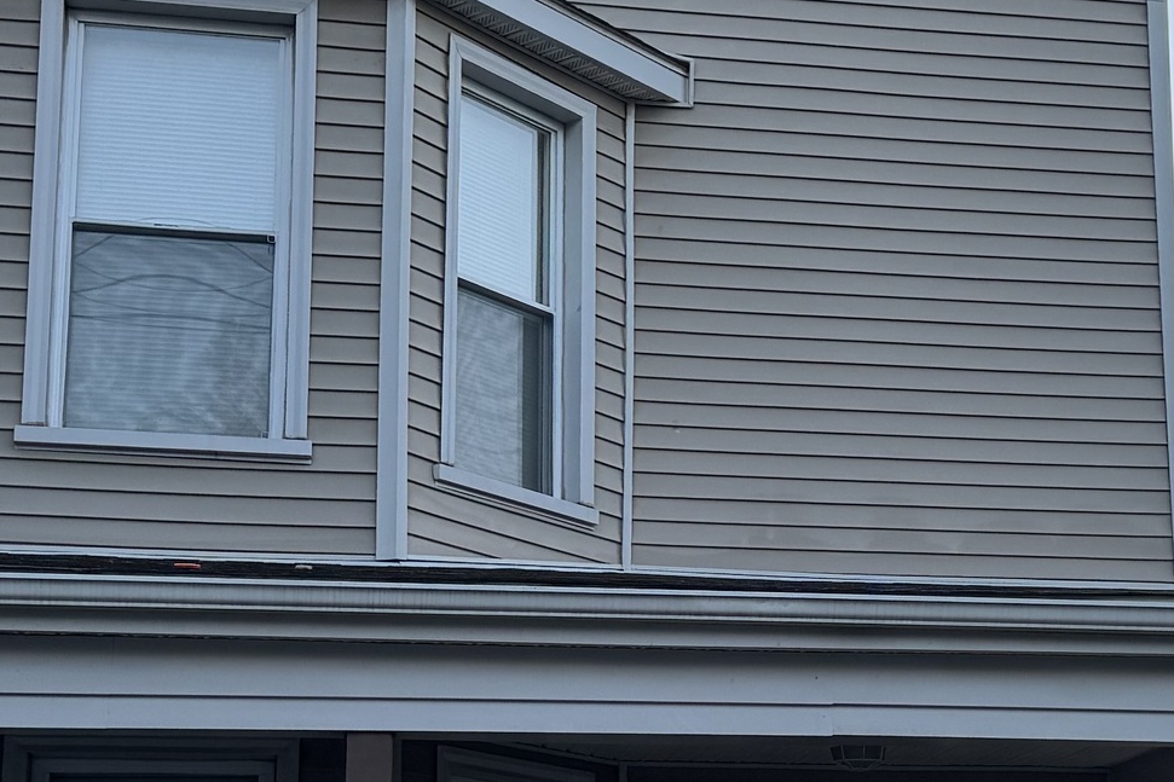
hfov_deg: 25.5
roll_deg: +0.5
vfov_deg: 17.2
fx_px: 2576
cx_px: 839
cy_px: 584
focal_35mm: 79
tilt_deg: +12.2
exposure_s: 1/730
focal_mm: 6.76
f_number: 1.78
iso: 80
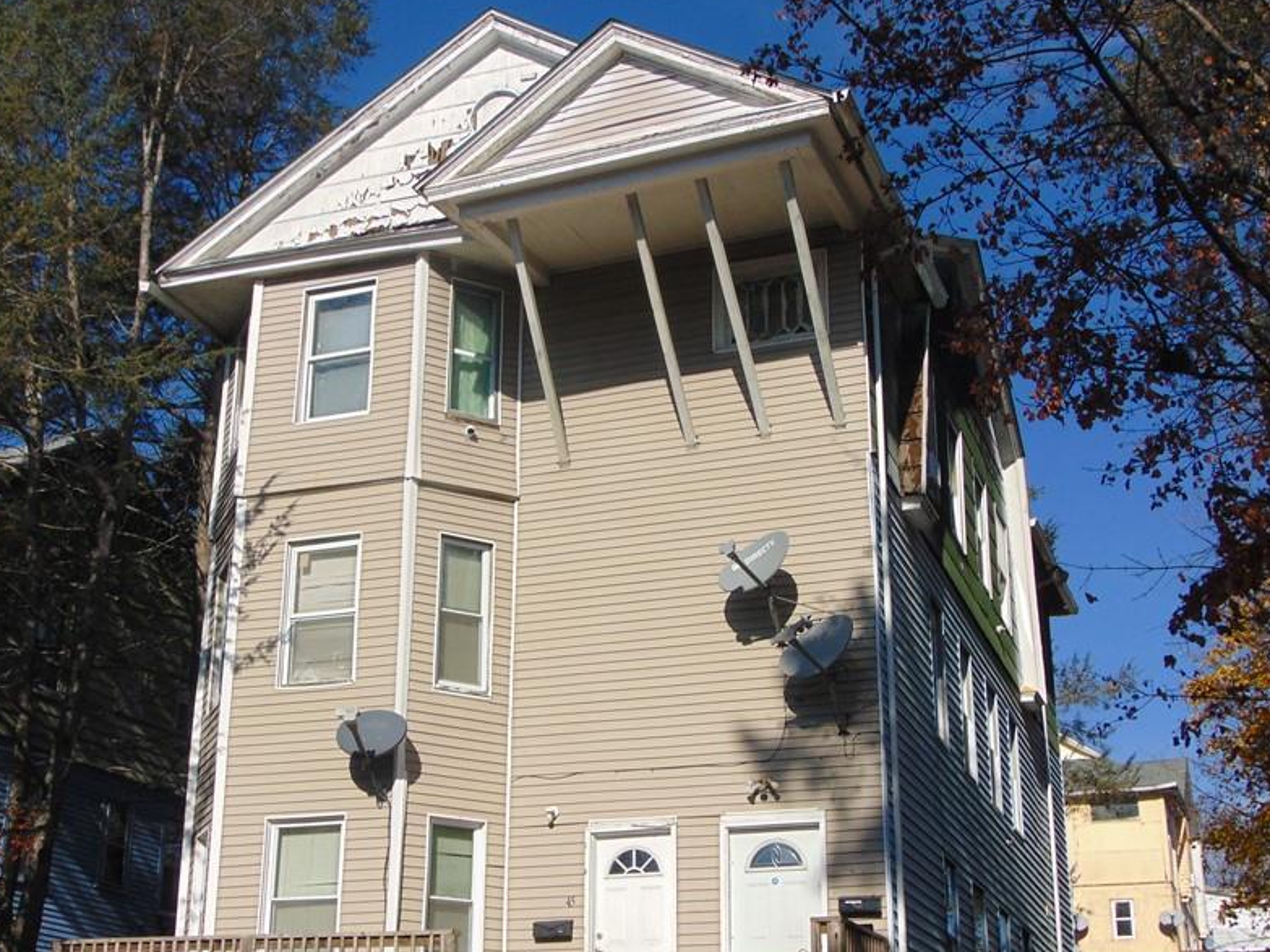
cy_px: 576
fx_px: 1871
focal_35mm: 51
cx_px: 576
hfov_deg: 37.5
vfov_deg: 28.5
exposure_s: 1/320
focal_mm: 6.9
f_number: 8.5
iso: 80
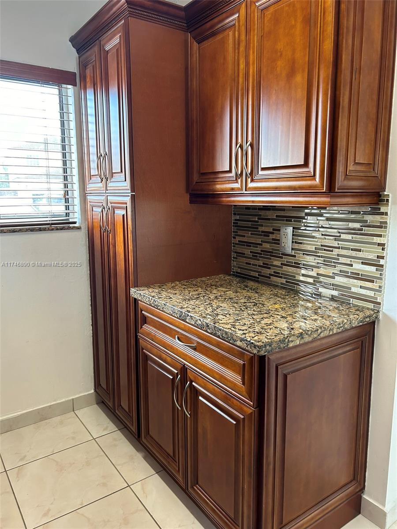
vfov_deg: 67.3
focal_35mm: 26
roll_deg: -0.2
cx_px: 198
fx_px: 398
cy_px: 264
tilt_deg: -8.6
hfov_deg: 53.1
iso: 125
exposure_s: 1/90
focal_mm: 5.7
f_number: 1.5
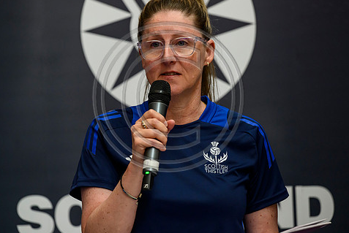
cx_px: 168
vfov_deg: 5.7
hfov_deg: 8.5
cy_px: 96
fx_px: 2358
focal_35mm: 243
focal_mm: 200
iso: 4000
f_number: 3.5
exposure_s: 1/400
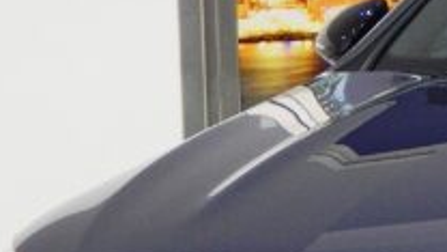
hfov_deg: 6.2
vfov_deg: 3.6
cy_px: 196
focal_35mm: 342
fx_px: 4054
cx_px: 703
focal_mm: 15.3
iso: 280
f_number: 4.3
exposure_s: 1/30
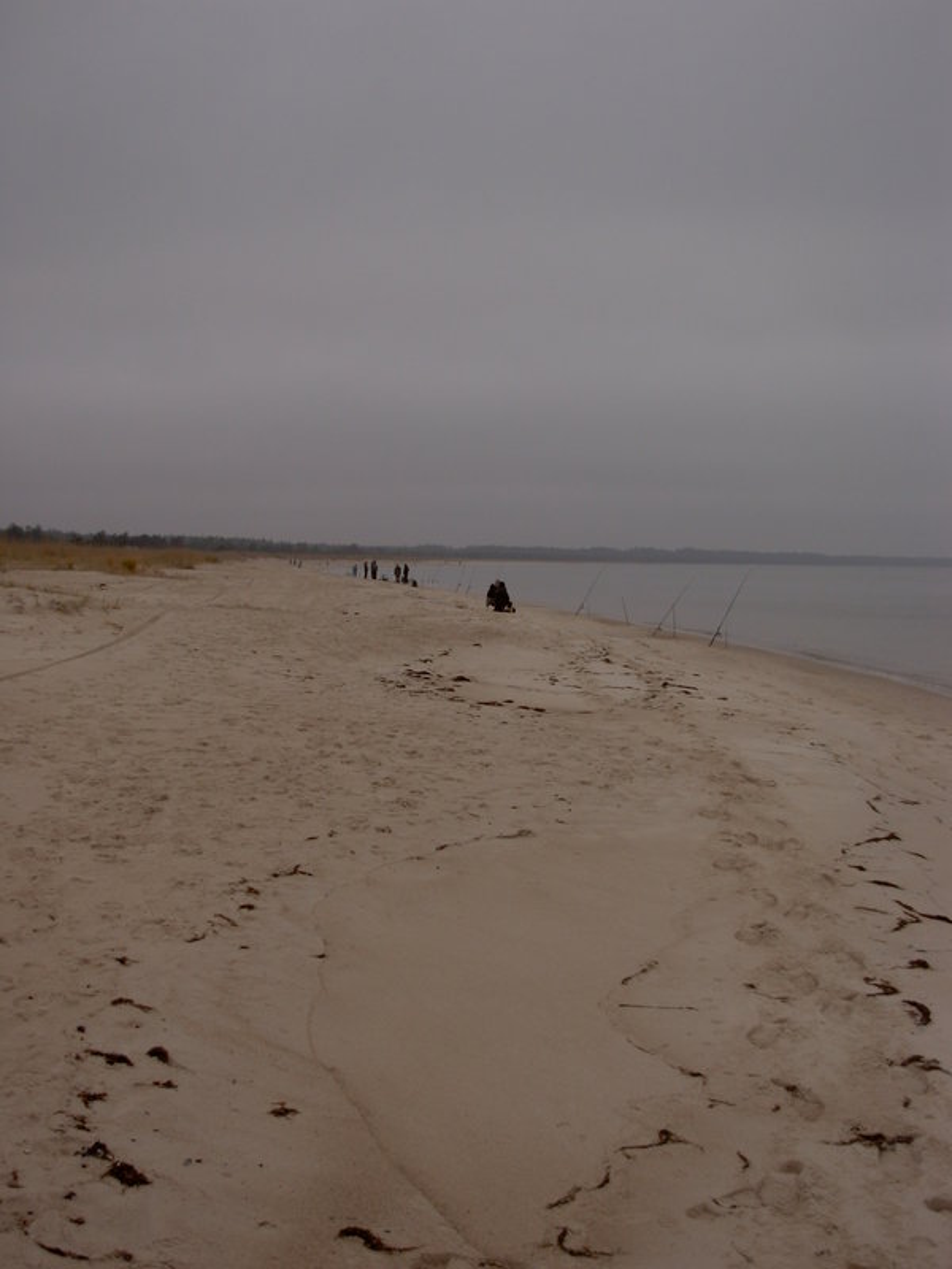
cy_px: 634
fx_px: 1393
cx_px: 476
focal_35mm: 38
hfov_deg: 37.7
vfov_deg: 49.0
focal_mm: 6.3
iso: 50
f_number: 2.9
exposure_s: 1/249
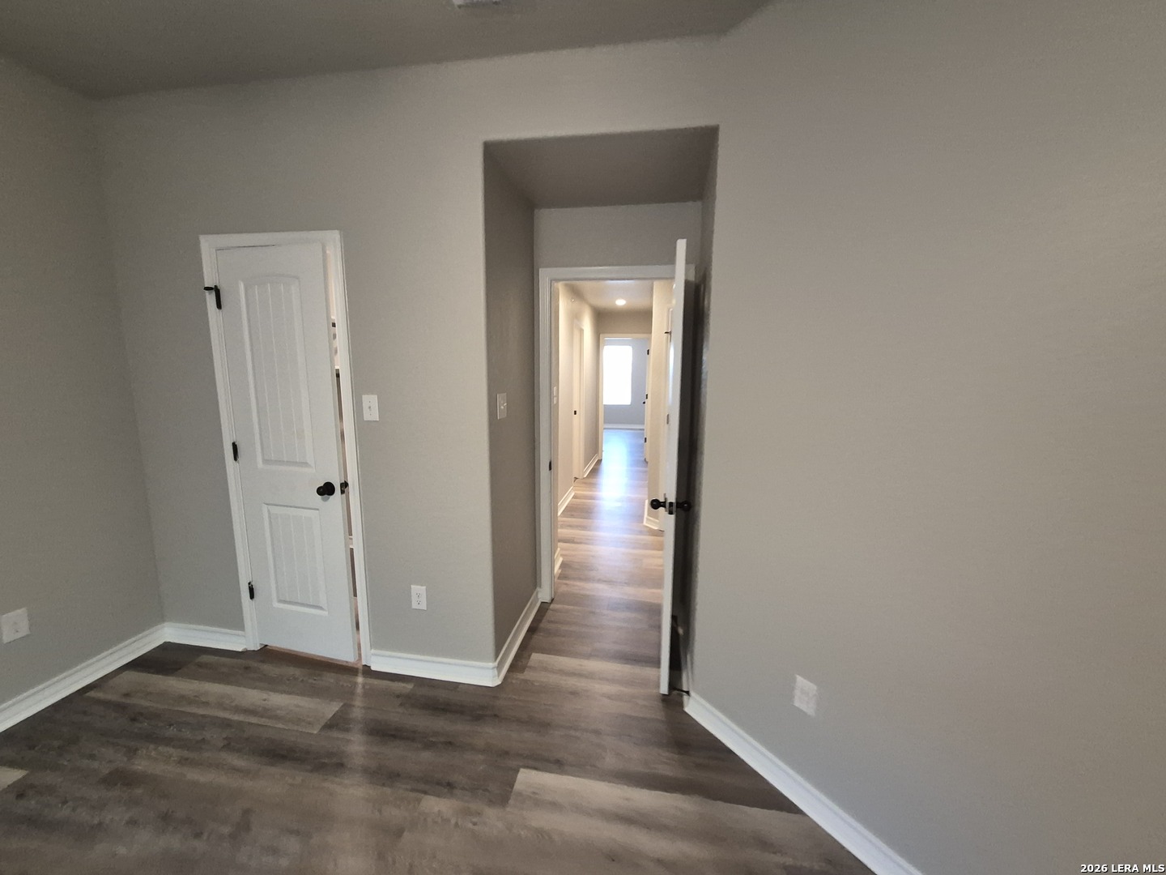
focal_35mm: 13
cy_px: 438
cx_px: 583
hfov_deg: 106.2
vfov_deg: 89.9
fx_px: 438
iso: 500
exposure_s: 1/60
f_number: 2.2
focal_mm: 1.74
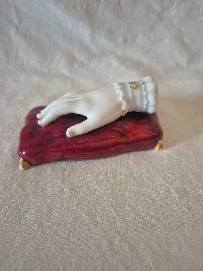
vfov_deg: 73.9
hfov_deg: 58.9
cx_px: 102
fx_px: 180
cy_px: 136
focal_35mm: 23
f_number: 1.8
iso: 640
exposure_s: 1/100
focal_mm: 5.4
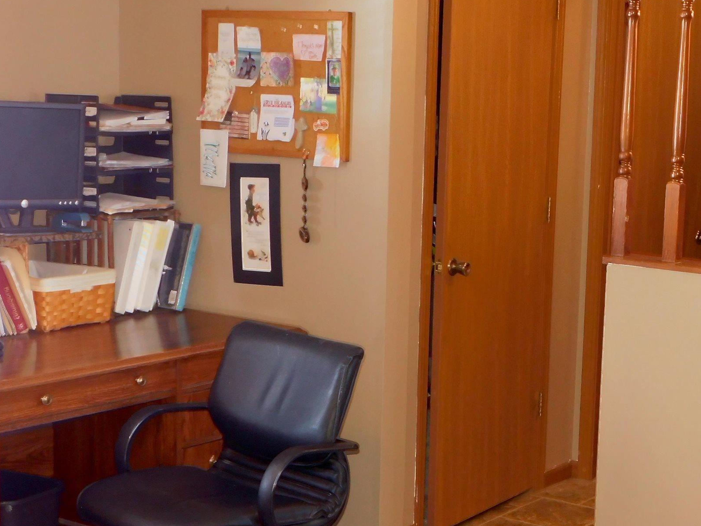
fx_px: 1397
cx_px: 551
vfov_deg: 21.3
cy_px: 298
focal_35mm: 69
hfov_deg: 27.7
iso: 280
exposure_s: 1/30
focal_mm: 6.3
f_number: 3.5
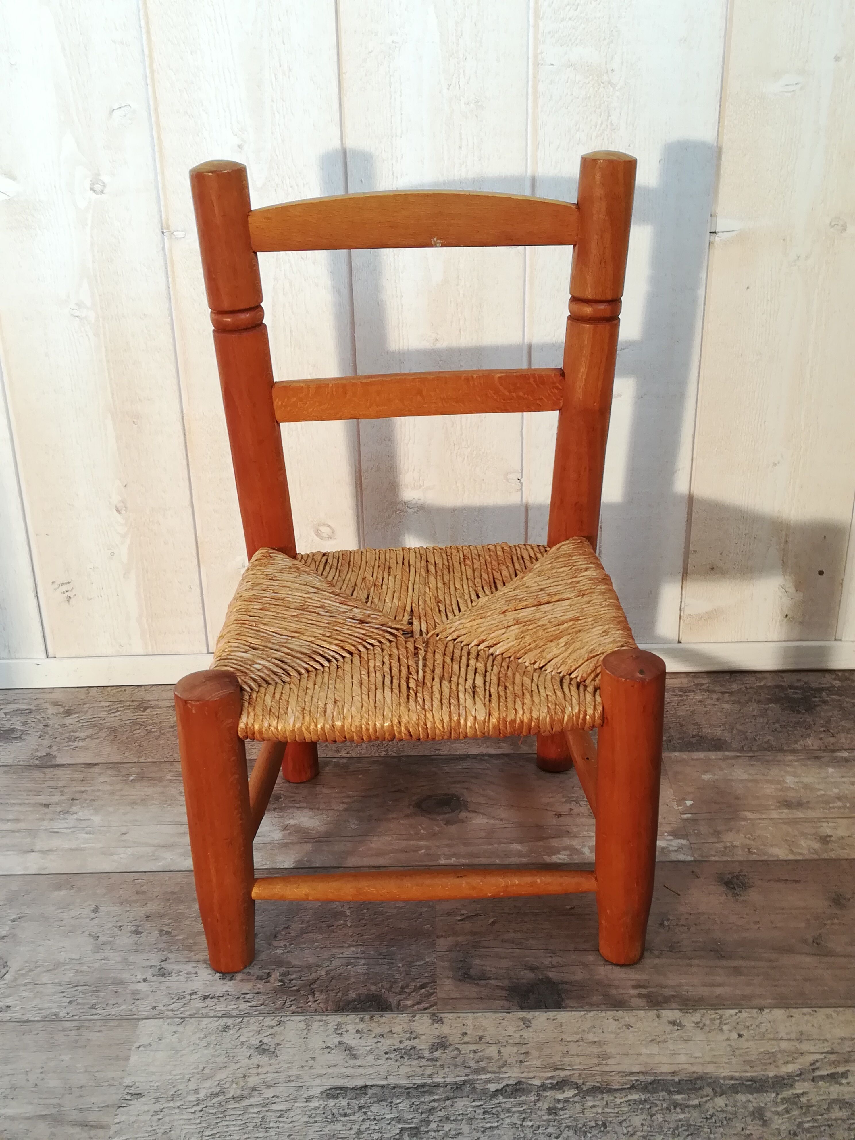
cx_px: 428
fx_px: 1186
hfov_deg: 39.7
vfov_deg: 51.4
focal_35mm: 36
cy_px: 570
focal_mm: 3.83
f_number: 2.2
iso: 100
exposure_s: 1/40
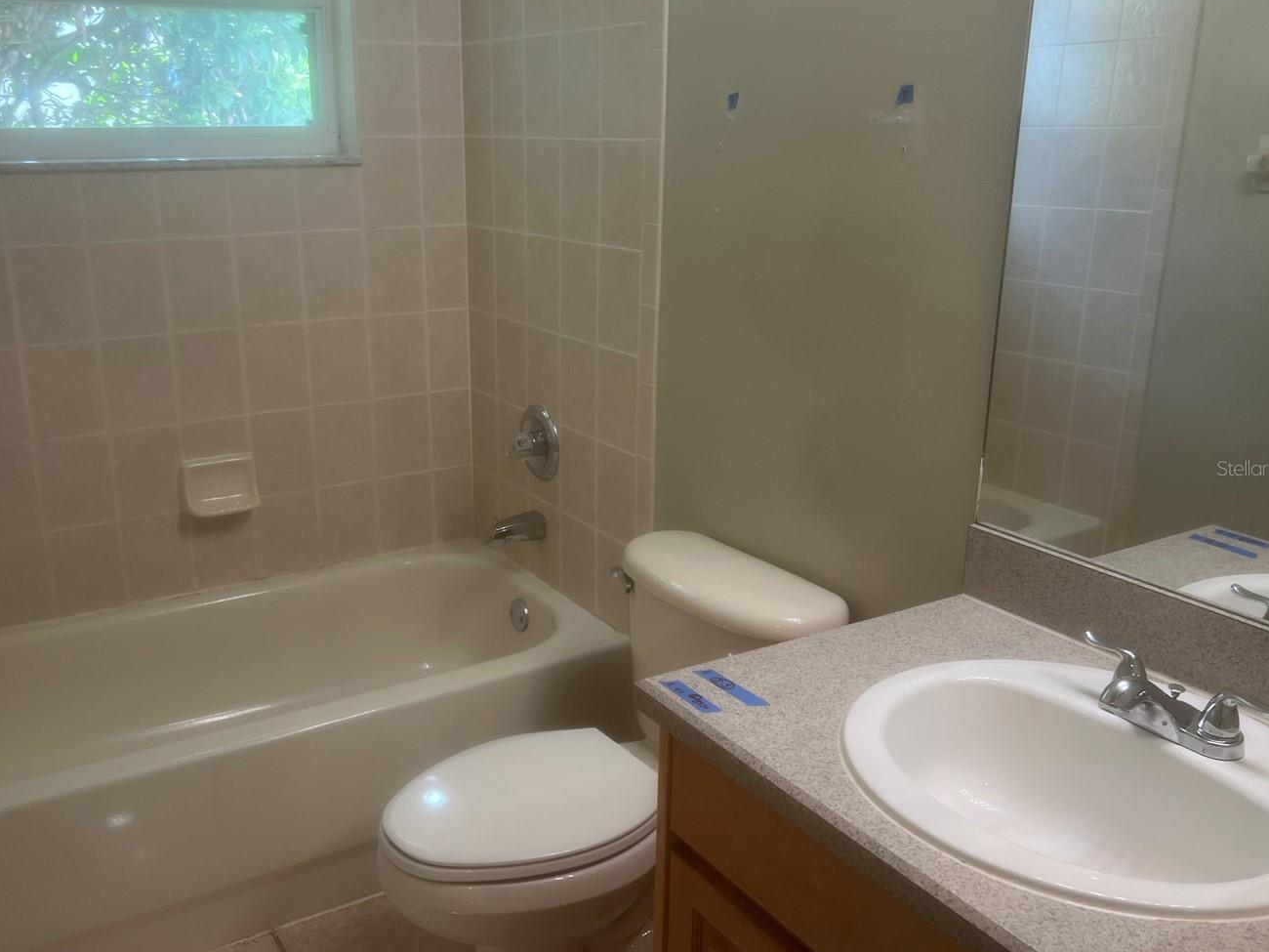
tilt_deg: -17.3
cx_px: 528
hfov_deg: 56.5
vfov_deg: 44.2
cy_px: 468
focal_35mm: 32
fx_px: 1173
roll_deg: +0.2
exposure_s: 1/60
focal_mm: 5.7
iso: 64
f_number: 1.5
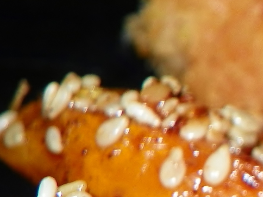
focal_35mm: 329
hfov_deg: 5.8
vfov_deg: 4.5
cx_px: 572
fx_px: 2498
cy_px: 342
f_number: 3.5
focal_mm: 12.1
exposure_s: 1/125
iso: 64
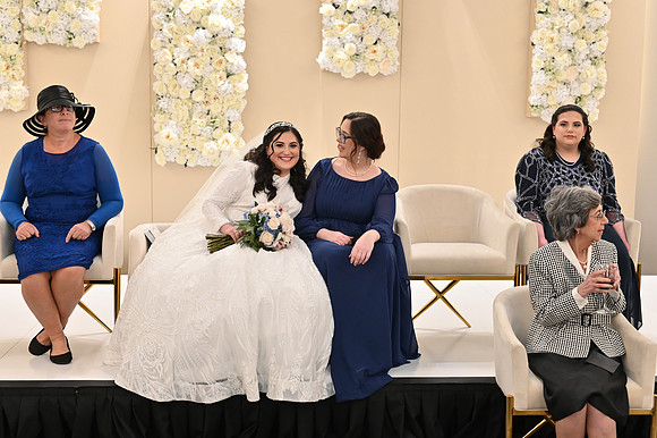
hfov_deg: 39.6
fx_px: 912
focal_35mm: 50
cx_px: 328
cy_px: 219
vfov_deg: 27.0
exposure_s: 1/100
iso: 3200
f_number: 4
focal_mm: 50
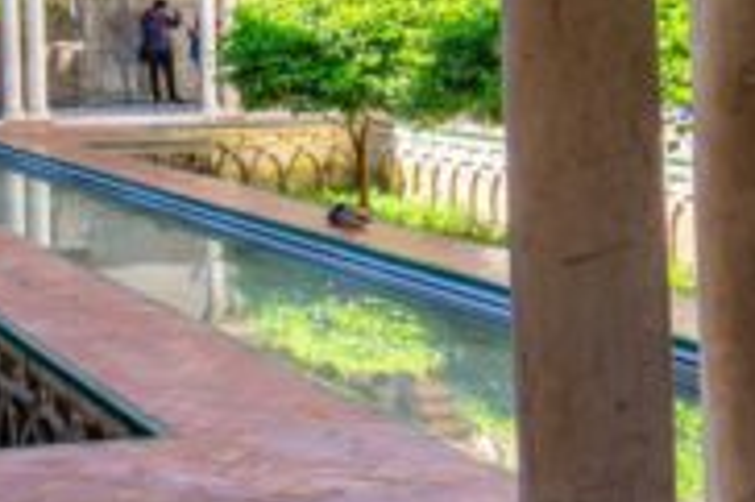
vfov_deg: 16.0
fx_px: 1592
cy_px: -311
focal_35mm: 76
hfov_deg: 23.9
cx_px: -187
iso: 100
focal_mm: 12
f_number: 11
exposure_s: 1/60
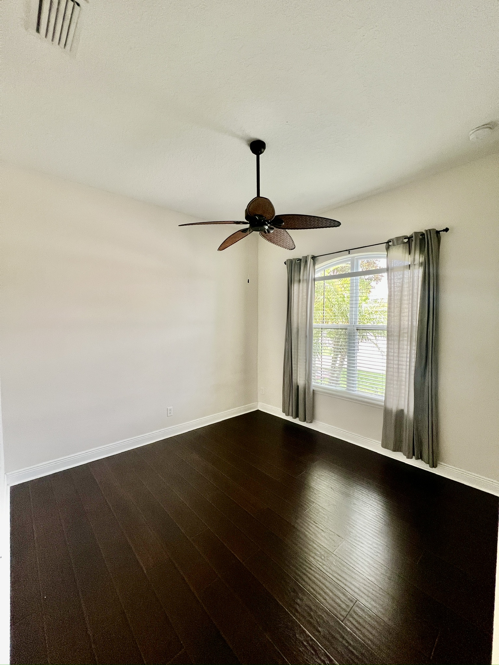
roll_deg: -0.6
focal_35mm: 13
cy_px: 332
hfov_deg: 89.9
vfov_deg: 106.2
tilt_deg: -2.1
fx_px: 250
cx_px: 250
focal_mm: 1.57
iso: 250
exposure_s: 1/60
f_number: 1.8
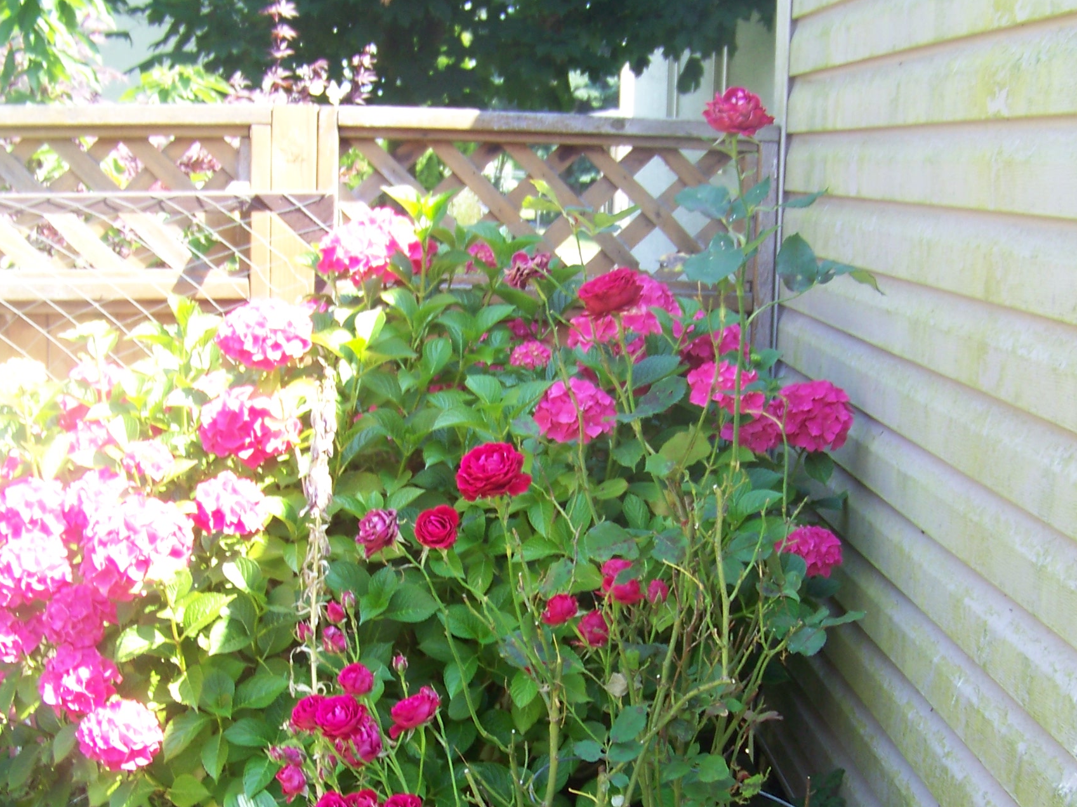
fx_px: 1711
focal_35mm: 55
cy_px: 580
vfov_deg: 26.3
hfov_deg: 34.9
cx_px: 541
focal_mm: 5.85
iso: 64
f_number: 2.8
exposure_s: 1/60
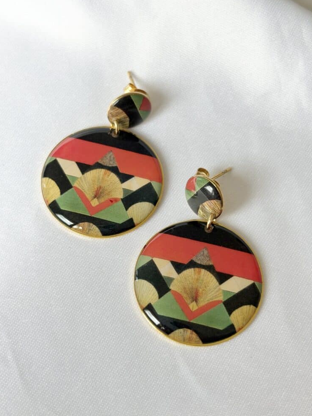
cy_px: 208
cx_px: 159
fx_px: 649
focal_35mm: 54
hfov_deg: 27.0
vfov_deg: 35.5
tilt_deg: -64.9
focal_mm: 5.96
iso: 40
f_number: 1.6
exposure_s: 1/515
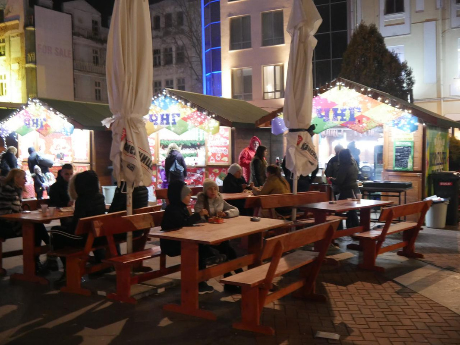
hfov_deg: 42.9
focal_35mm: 44
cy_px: 172
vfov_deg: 32.9
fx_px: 585
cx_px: 230
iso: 3200
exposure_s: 1/15
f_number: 4.4
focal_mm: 22
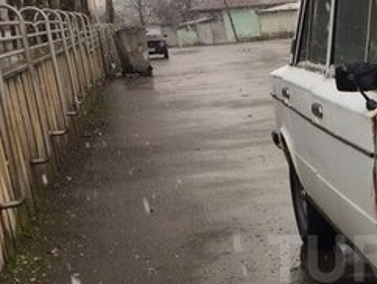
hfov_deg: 23.1
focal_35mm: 79
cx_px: 427
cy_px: 258
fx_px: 861
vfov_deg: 18.4
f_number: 2.2
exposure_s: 1/100
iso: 40
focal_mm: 4.15
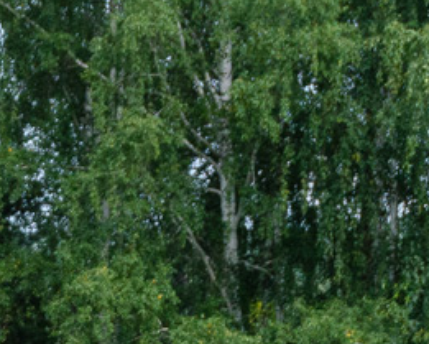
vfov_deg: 4.0
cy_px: 704
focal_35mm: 385
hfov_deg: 4.9
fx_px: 4894
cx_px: -593
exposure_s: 1/500
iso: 200
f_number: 7.1
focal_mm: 55
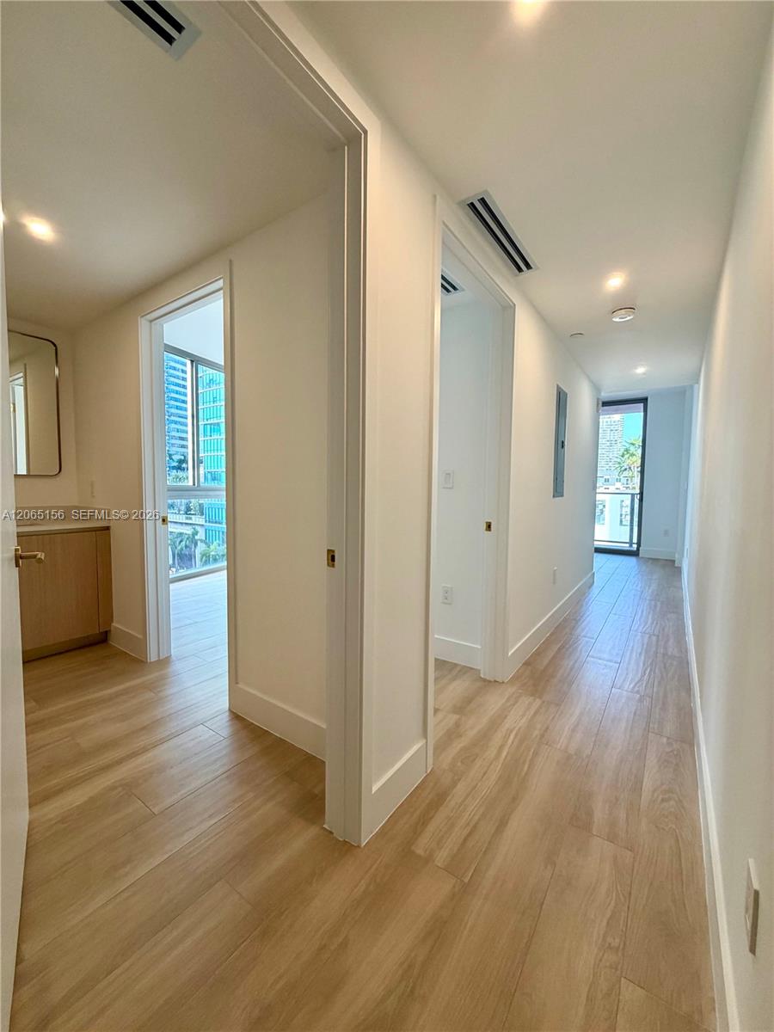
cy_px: 516
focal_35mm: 14
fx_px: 417
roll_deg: -0.5
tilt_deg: -3.8
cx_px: 387
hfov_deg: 85.7
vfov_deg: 102.1
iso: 200
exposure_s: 1/120
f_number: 2.2
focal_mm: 2.22
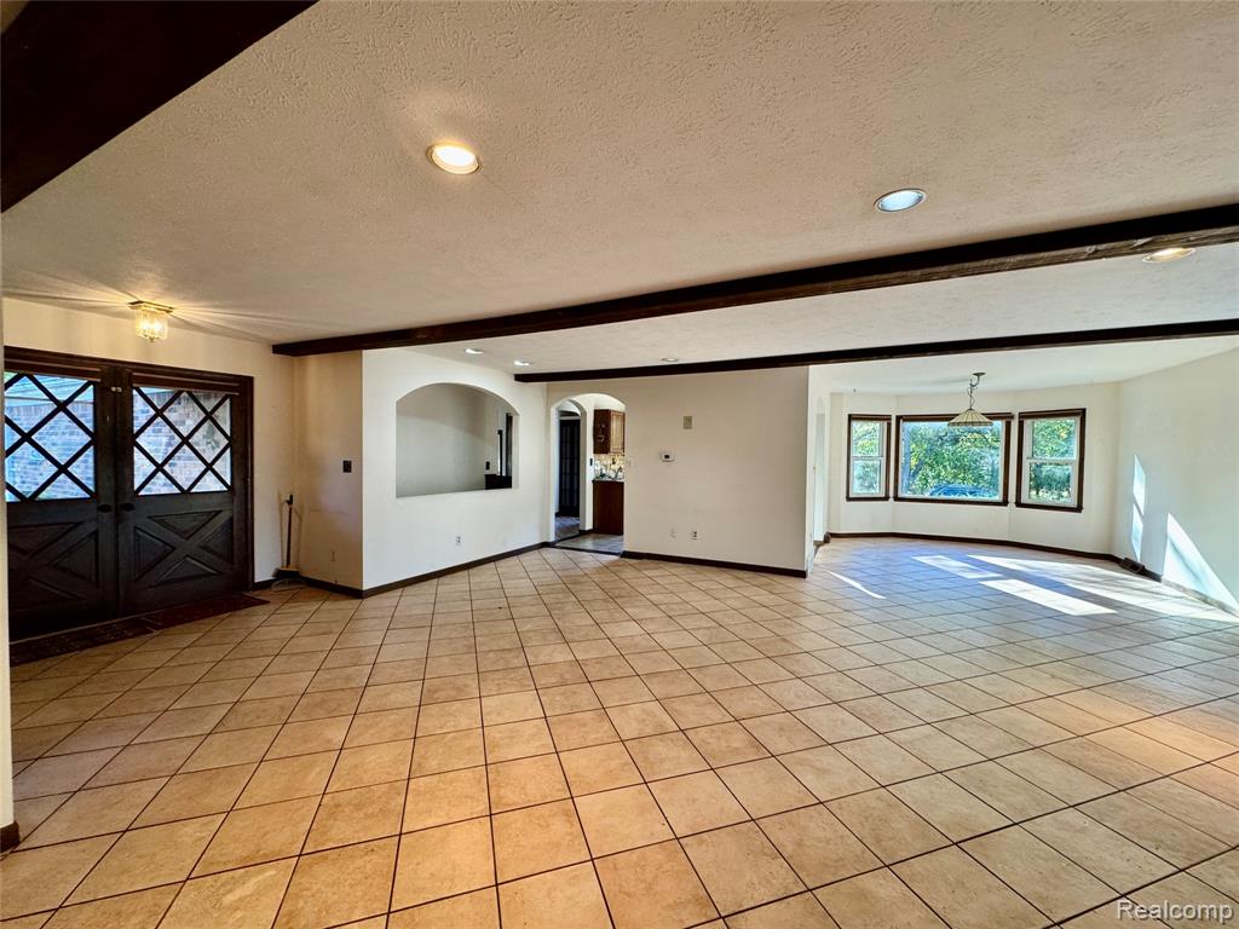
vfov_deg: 85.7
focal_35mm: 14
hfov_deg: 102.1
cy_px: 464
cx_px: 620
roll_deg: -0.4
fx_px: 501
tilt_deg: -2.0
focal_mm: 2.22
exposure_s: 1/120
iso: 250
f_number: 2.2
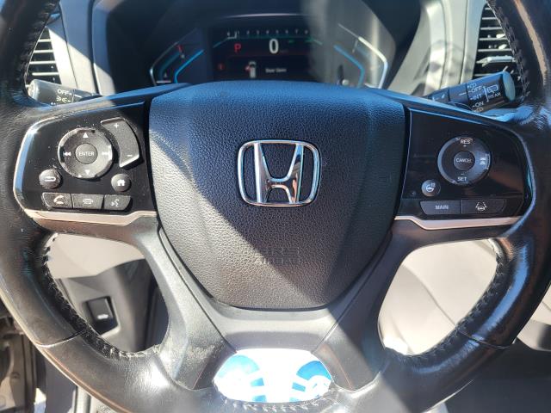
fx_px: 414
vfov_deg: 53.1
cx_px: 276
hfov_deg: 67.3
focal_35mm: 26
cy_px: 206
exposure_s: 1/252
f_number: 1.8
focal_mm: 5.4
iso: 40
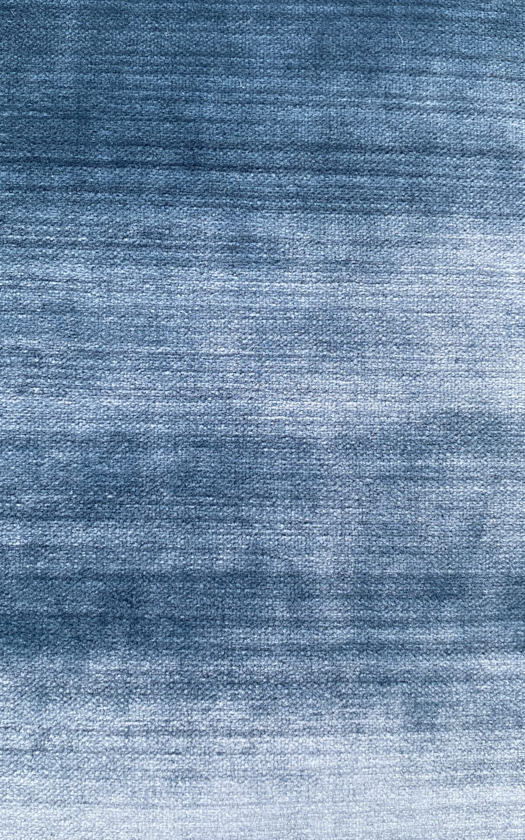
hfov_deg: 35.3
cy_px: 414
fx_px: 824
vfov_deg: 54.0
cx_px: 235
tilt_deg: -23.8
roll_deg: -2.6
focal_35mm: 36
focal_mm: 4.25
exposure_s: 1/121
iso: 40
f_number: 1.8
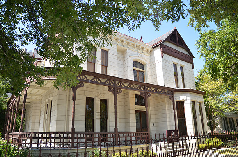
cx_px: 119
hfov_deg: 70.6
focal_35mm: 26
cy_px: 78
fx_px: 168
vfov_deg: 50.2
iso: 200
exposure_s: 1/200
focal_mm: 17
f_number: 3.5
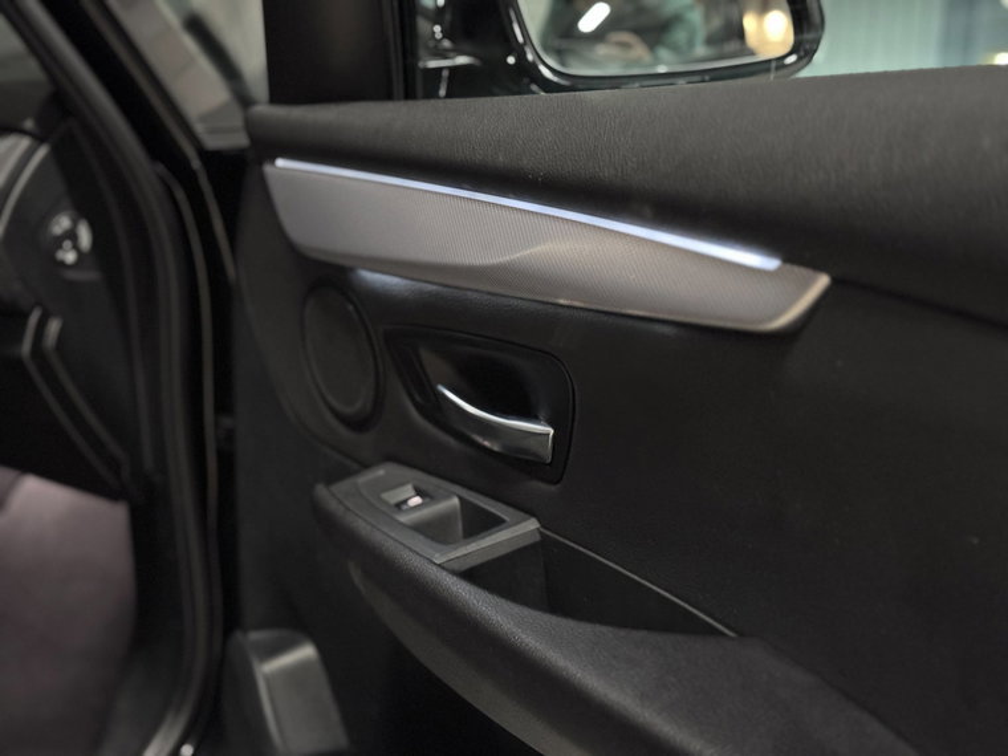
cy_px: 378
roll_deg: +0.1
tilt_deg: -16.0
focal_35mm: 48
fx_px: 1398
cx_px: 504
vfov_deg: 30.3
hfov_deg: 39.7
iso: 1600
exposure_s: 1/17
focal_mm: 6.76
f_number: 1.78
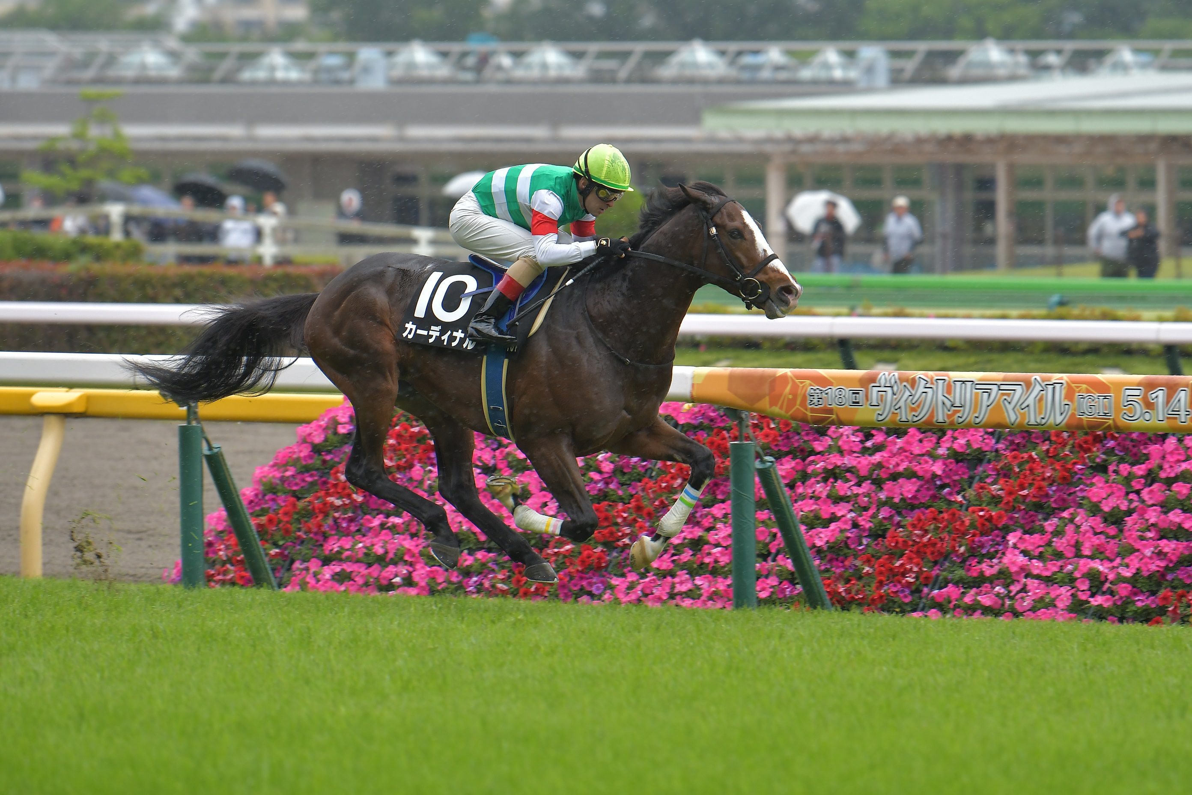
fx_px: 9933
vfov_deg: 4.6
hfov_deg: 6.9
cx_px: 596
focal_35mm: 300
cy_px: 398
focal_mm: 200
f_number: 3.5
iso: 450
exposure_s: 1/1250
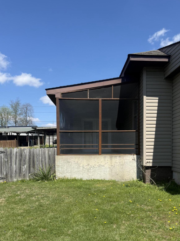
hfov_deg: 45.4
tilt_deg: -0.1
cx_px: 94
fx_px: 215
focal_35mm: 31
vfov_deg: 57.7
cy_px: 149
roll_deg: +0.1
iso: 80
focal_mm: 6.76
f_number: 1.78
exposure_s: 1/3584
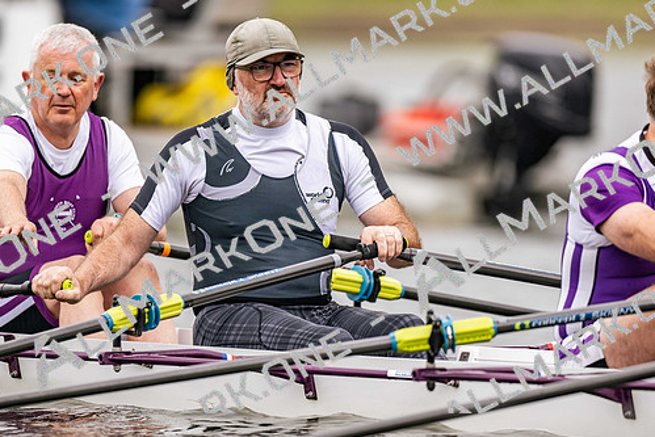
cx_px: 301
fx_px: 12703
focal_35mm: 698
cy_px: 188
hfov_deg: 3.0
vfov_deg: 2.0
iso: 450
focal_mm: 600
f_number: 4
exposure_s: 1/2500
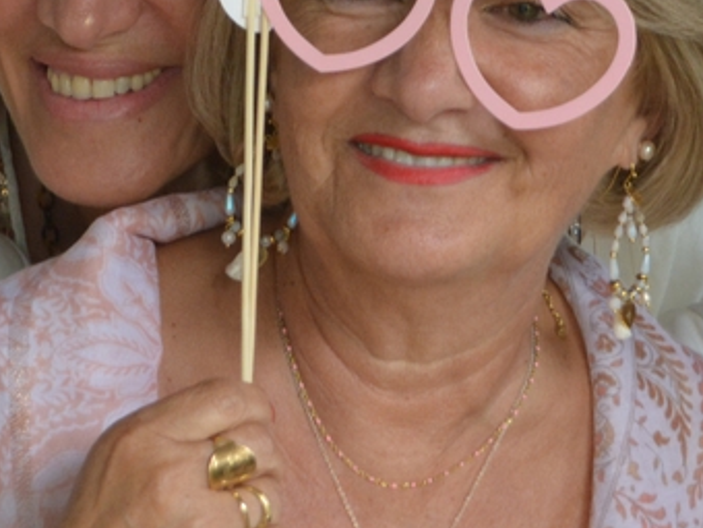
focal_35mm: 163
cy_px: 45
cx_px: 225
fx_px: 3310
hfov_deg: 12.1
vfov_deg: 9.1
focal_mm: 30
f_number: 4.2
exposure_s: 1/30
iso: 1000
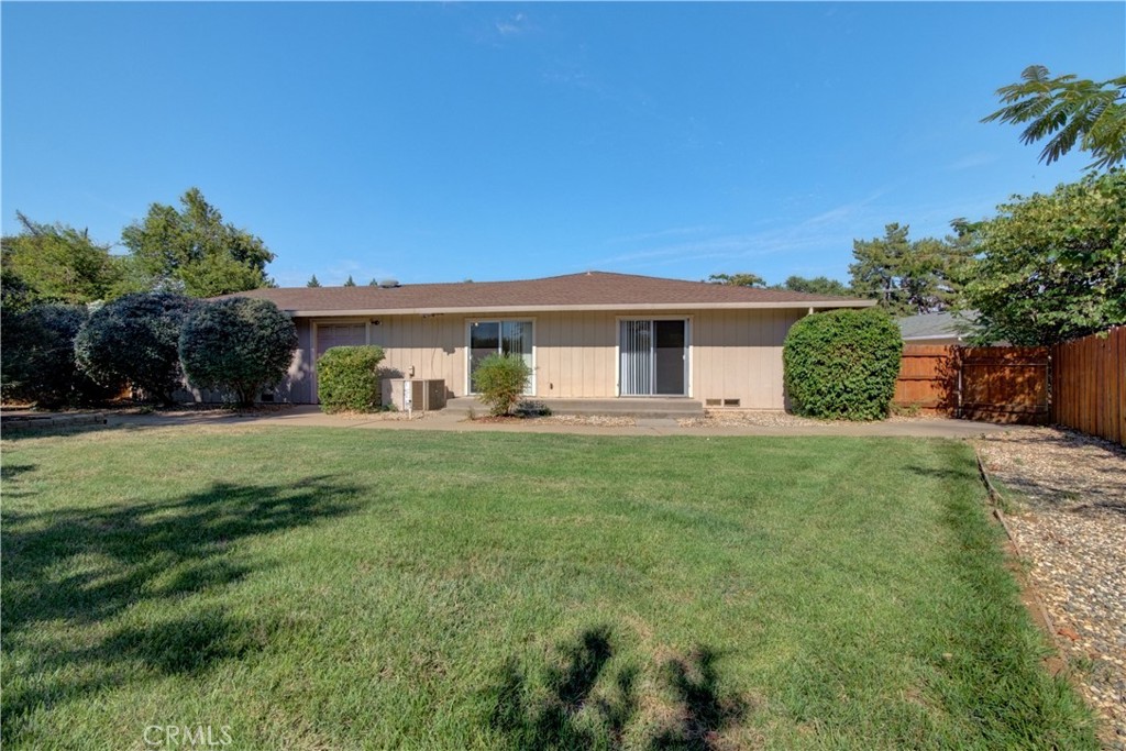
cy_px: 376
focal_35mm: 14
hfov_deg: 104.2
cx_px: 563
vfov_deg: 81.2
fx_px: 438
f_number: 10
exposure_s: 1/200
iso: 200
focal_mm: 7
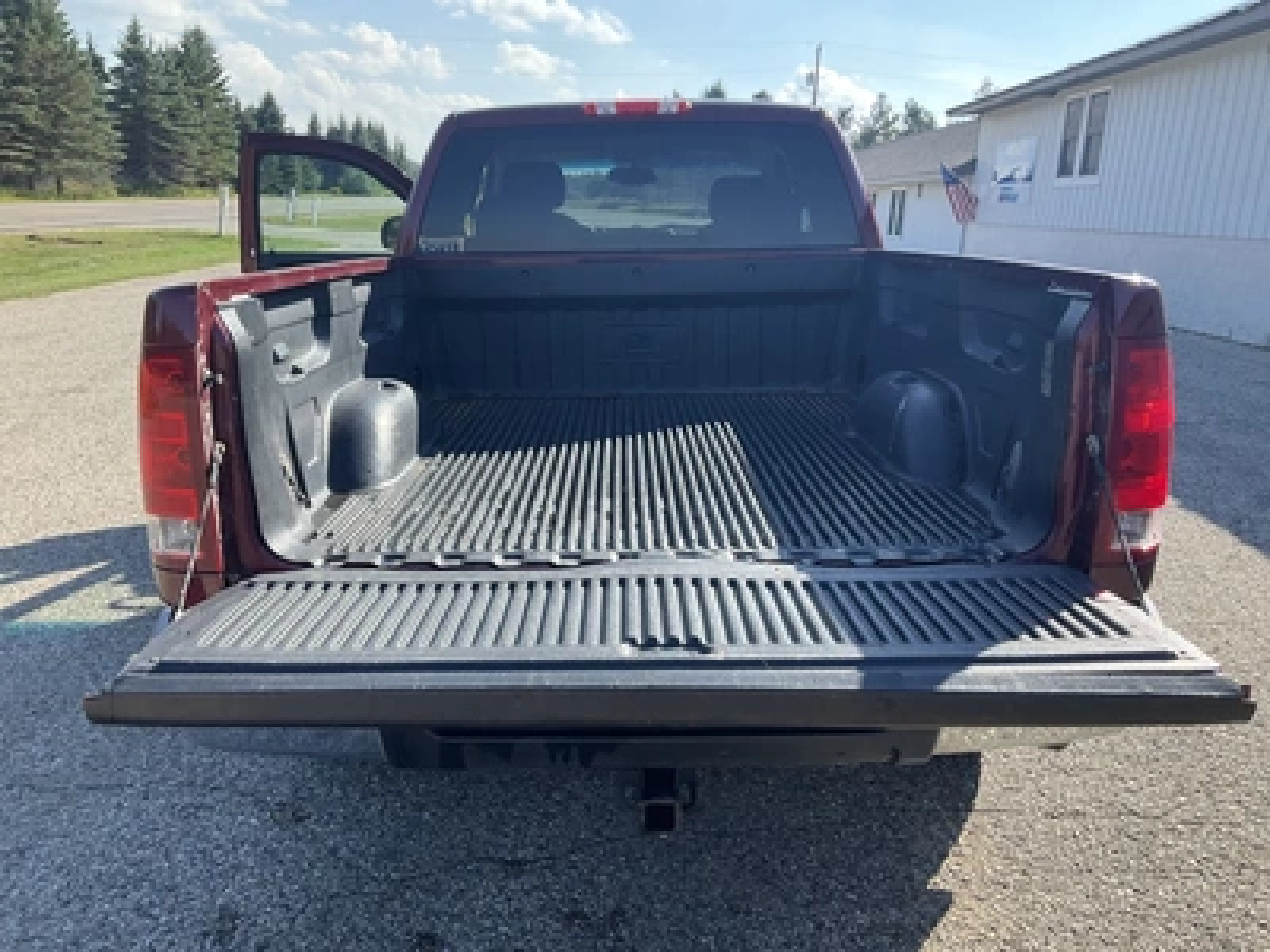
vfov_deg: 48.2
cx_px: 635
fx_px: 1064
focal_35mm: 29
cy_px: 476
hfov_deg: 61.7
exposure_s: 1/580
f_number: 1.8
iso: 25
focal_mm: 3
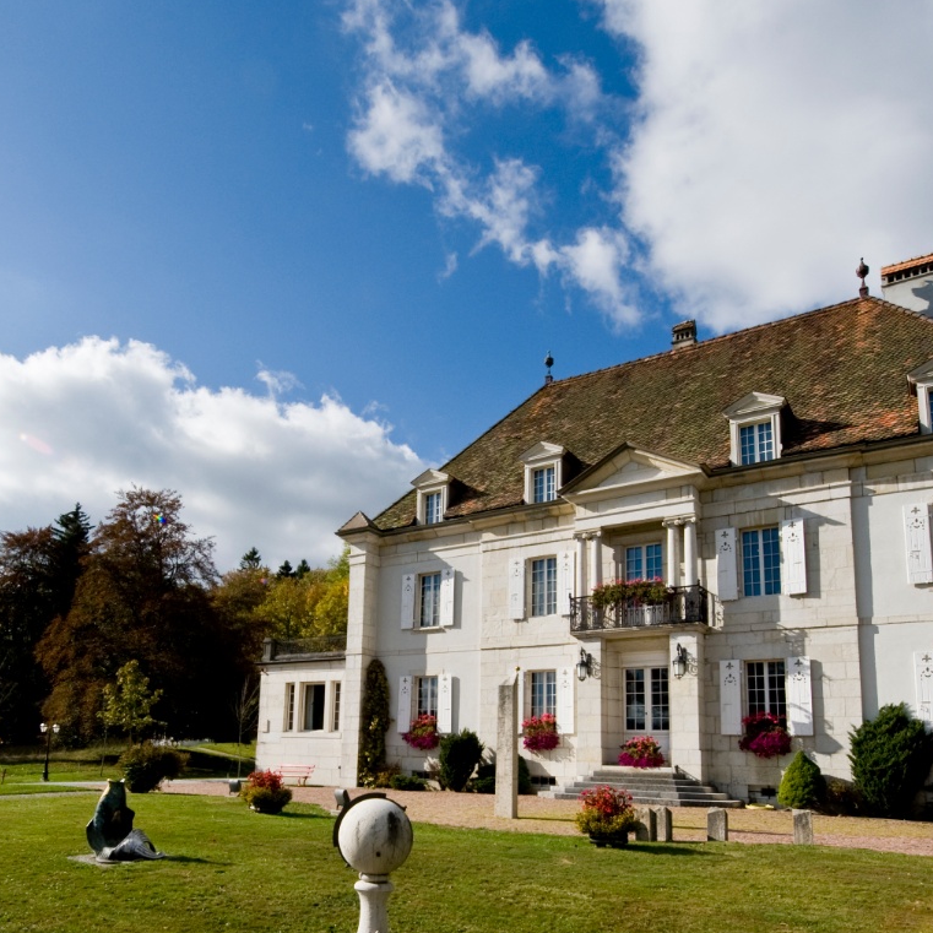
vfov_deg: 61.0
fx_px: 762
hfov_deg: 62.2
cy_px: 640
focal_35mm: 25
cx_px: 362
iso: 500
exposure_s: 1/640
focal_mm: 14
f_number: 13
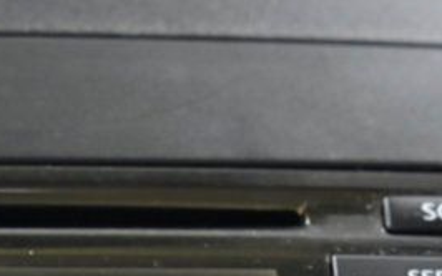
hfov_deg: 8.1
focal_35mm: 255
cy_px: 501
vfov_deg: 5.1
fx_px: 3070
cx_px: -128
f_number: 4.5
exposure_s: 1/125
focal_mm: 65
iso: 2500
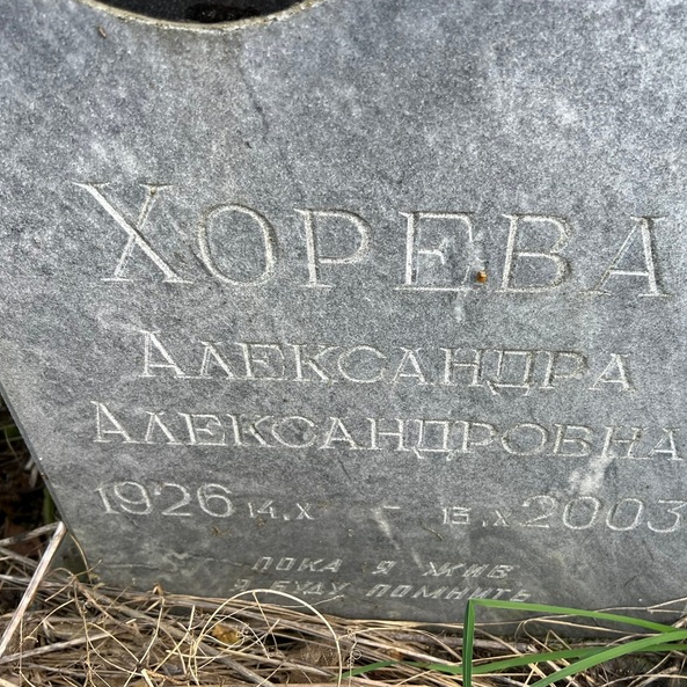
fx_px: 696
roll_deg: -0.7
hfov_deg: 52.4
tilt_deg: -40.0
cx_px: 392
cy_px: 344
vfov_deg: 52.5
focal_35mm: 31
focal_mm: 5.7
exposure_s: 1/290
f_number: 1.5
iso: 40
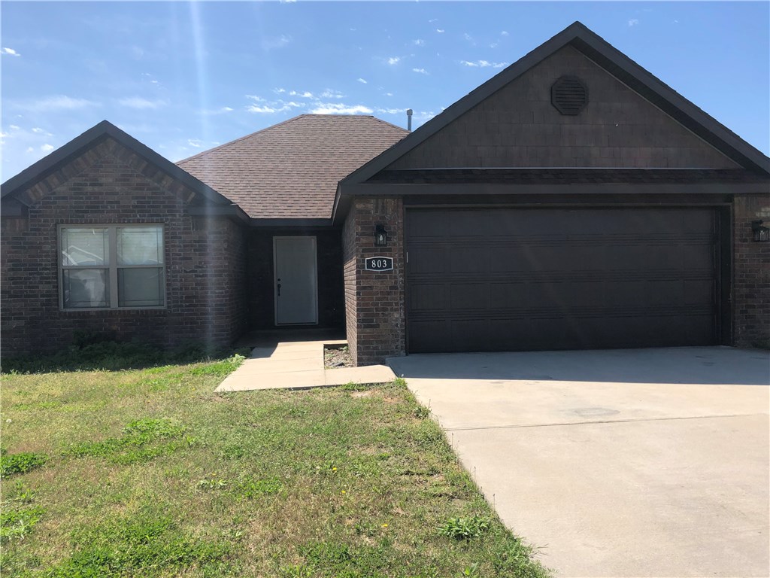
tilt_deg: +1.3
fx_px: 623
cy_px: 289
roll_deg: +1.7
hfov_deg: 63.4
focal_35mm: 28
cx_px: 385
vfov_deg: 49.7
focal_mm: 4
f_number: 1.8
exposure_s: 1/1799
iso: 20
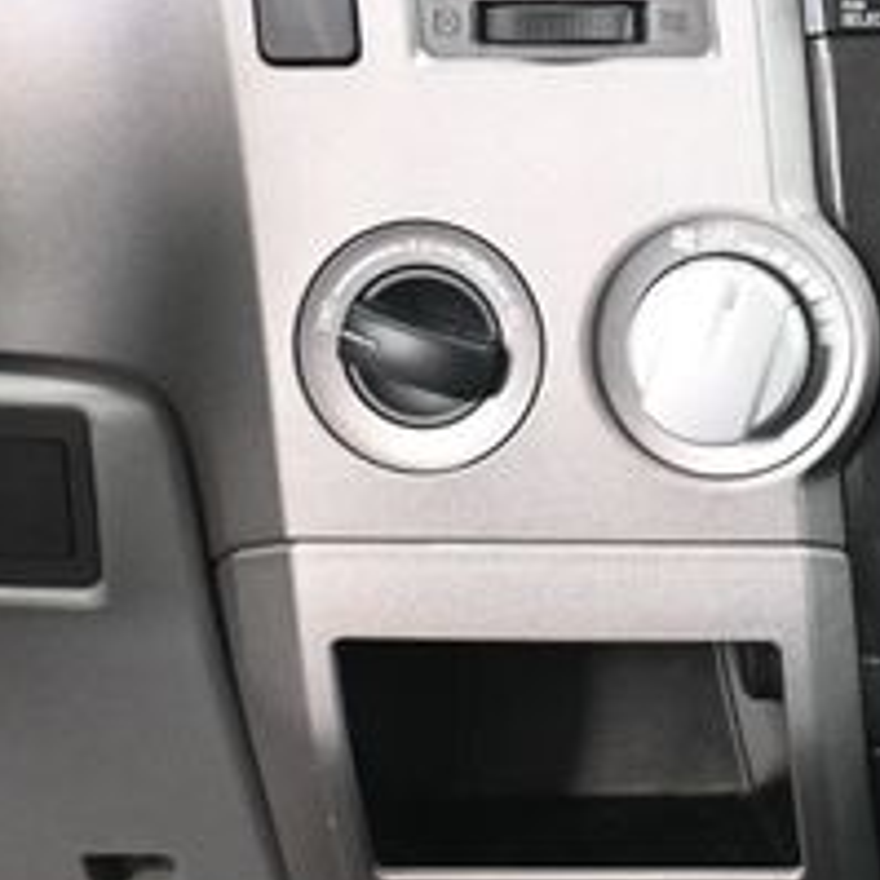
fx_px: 3893
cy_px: 186
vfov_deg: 12.8
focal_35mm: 135
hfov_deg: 12.6
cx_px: 1088
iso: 2800
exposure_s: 1/125
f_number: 5
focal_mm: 33
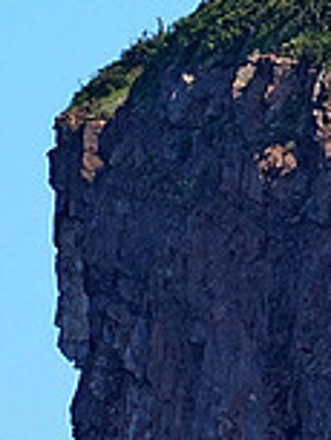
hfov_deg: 1.3
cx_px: 751
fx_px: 14616
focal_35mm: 1148
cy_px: 188
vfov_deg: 1.7
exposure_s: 1/640
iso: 1000
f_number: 13
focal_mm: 210
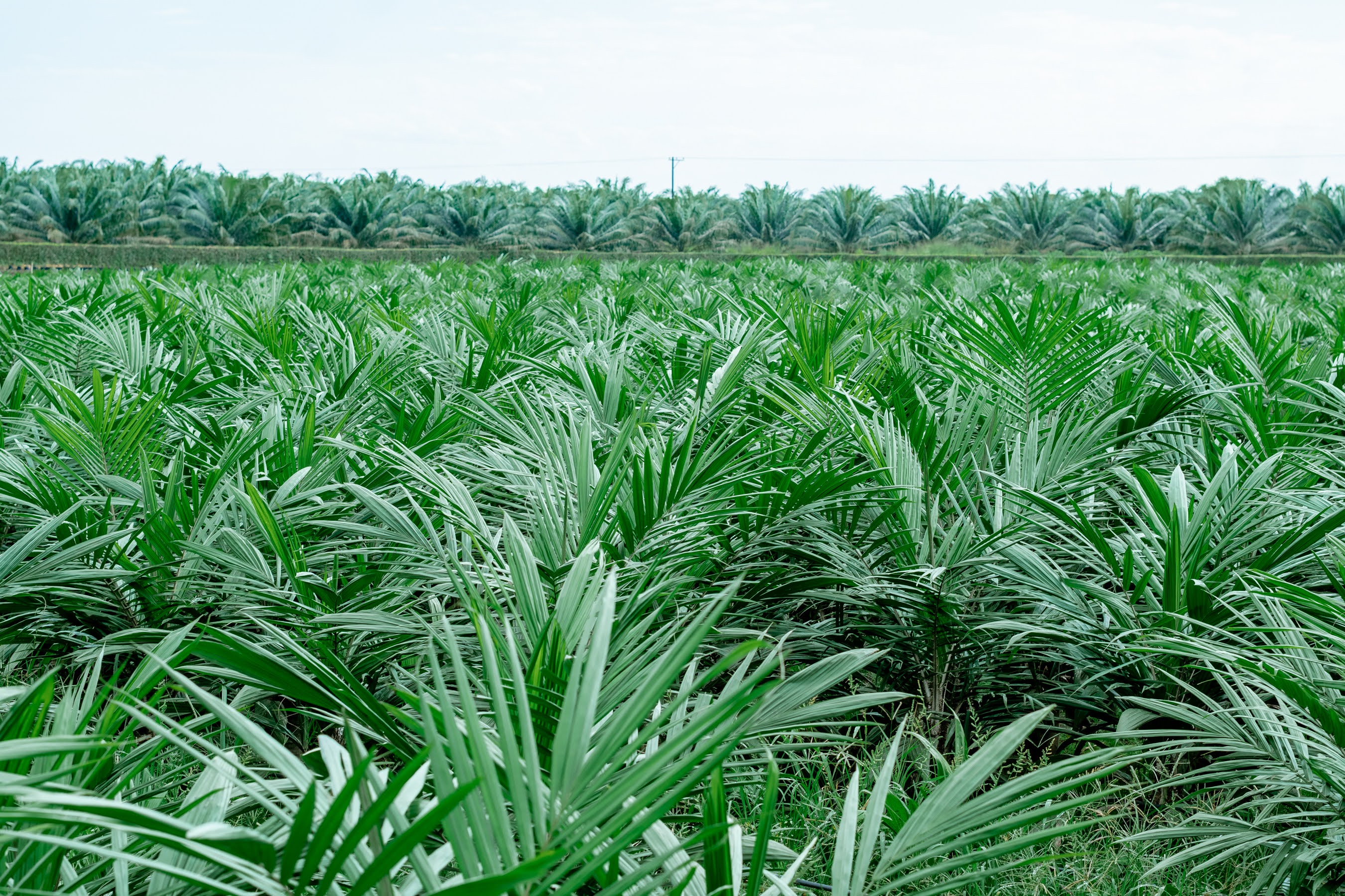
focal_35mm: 75
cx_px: 672
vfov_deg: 18.2
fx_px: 2802
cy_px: 448
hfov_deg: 27.0
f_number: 5.6
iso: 100
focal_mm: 50
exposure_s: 1/125
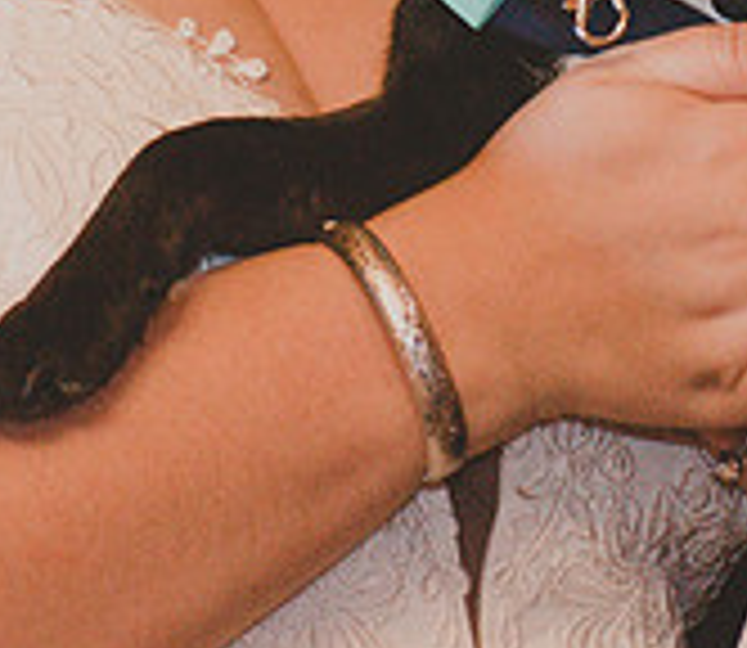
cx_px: 2
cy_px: -334
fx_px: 13255
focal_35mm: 580
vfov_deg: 2.8
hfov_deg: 3.2
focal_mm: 98
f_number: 4.8
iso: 3600
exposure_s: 1/60
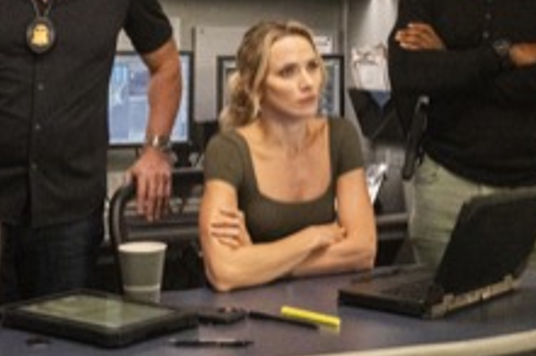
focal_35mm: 69
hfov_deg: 28.5
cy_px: 144
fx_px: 1029
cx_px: 441
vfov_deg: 19.6
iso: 8000
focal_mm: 30.5
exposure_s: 1/125
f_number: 5.6
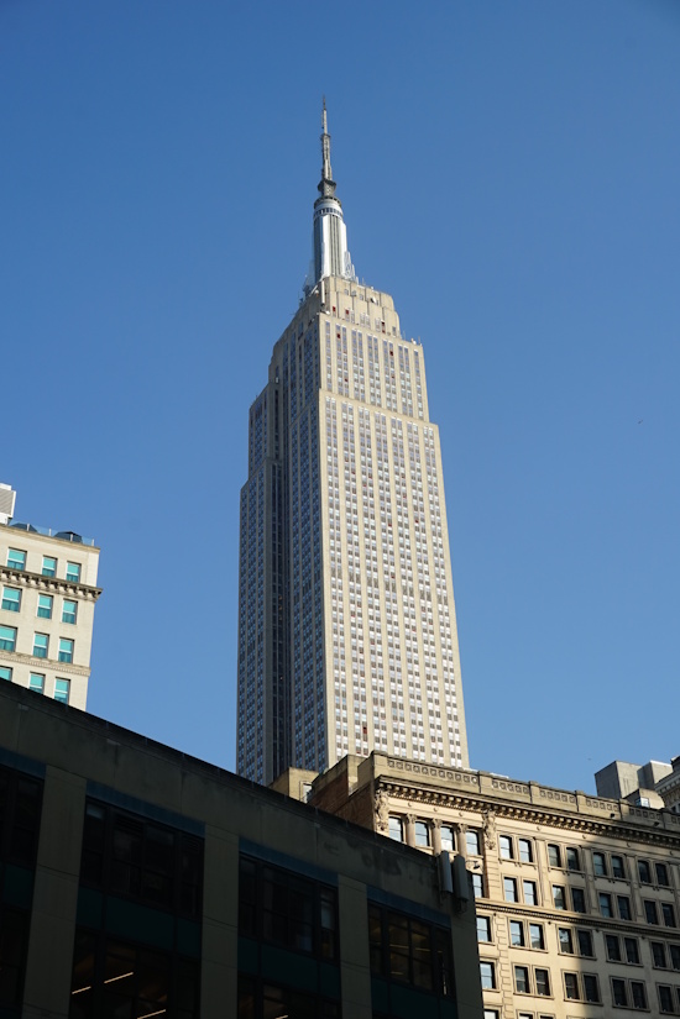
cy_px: 510
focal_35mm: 48
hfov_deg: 28.1
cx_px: 340
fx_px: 1360
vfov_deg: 41.1
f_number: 11
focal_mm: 32
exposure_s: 1/125
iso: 100
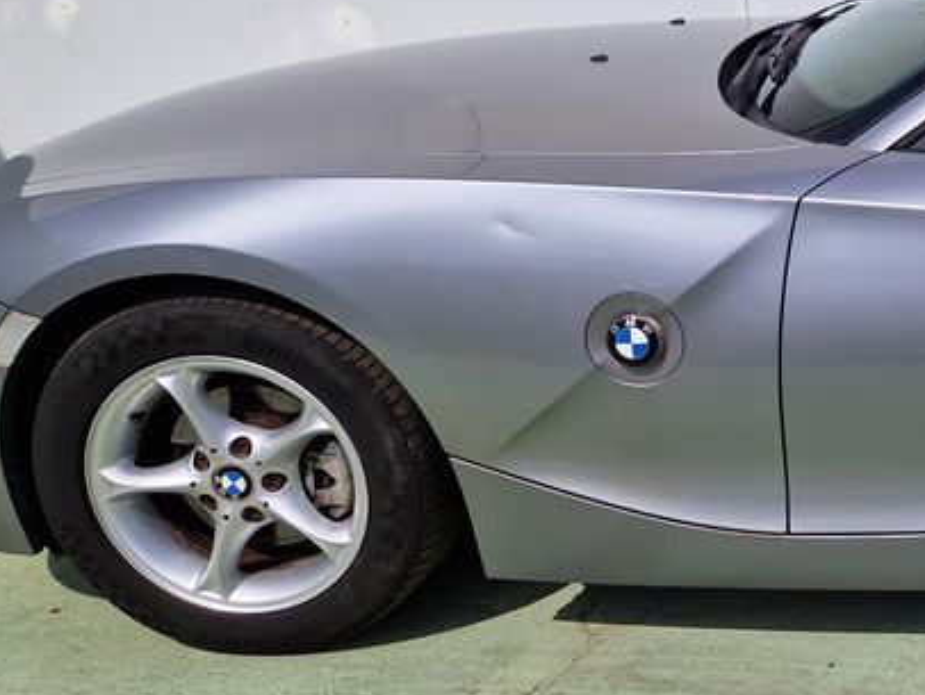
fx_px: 1551
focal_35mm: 58
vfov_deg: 25.2
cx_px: 1119
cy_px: 276
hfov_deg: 28.7
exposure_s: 1/3720
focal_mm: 5.4
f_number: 1.8
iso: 50
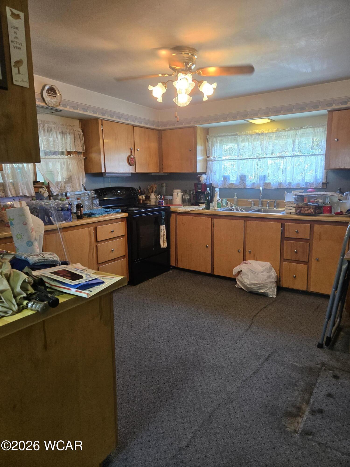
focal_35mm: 23
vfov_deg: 73.9
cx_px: 175
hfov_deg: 58.9
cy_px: 234
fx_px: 310
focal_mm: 5.4
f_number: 1.8
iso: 200
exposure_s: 1/120
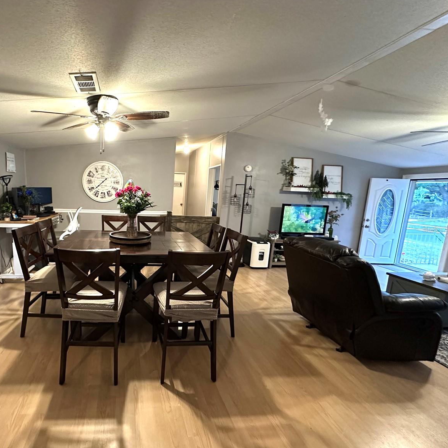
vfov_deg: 84.0
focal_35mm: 17
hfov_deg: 81.3
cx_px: 152
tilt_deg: -8.2
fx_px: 249
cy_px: 229
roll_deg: -3.0
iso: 800
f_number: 2.2
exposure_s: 1/60
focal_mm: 2.22
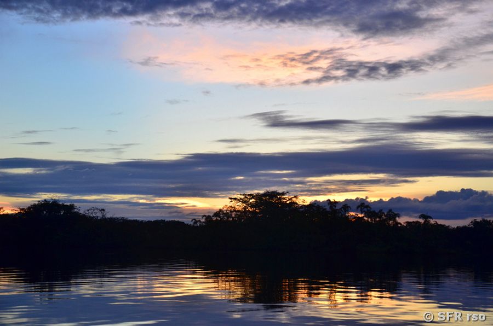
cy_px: 163
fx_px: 1066
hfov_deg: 26.0
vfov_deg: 17.4
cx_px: 246
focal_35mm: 78
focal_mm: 52
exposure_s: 1/125
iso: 400
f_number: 5.6
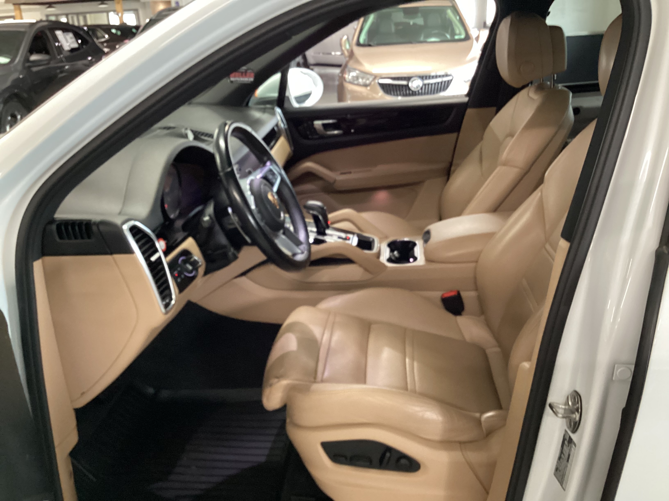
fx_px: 599
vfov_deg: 45.4
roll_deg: +2.5
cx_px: 334
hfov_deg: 58.4
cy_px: 250
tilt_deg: -22.0
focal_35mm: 31
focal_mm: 3.3
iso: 400
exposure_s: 1/30
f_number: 2.4
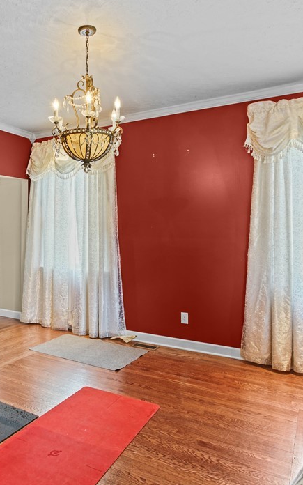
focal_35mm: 27
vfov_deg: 68.4
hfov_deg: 44.3
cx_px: 72
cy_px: 235
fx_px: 357
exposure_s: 1.3
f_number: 8
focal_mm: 17
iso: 500
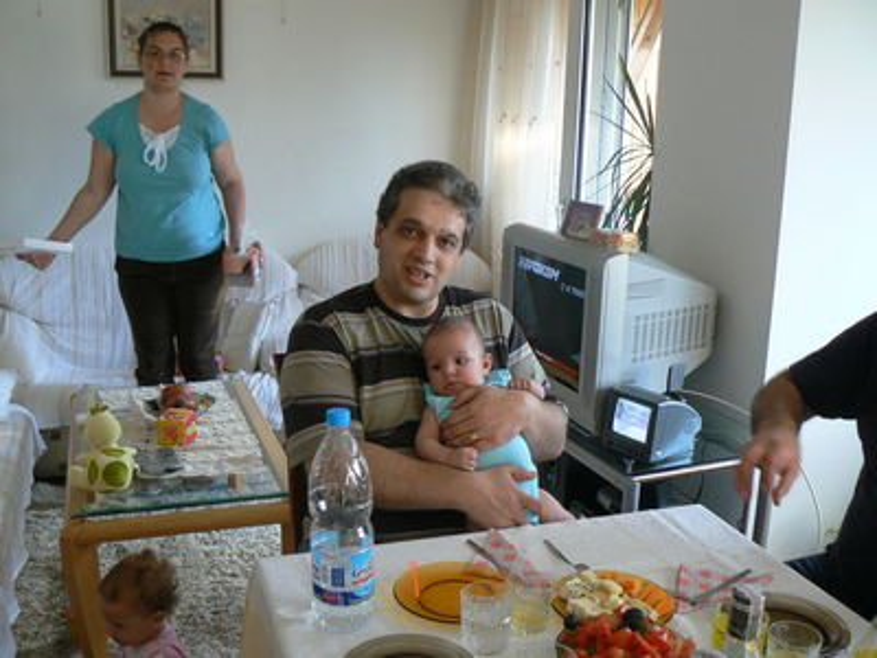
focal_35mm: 36
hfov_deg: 51.4
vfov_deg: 39.7
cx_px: 438
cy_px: 329
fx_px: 912
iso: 100
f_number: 2.8
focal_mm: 6
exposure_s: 1/30
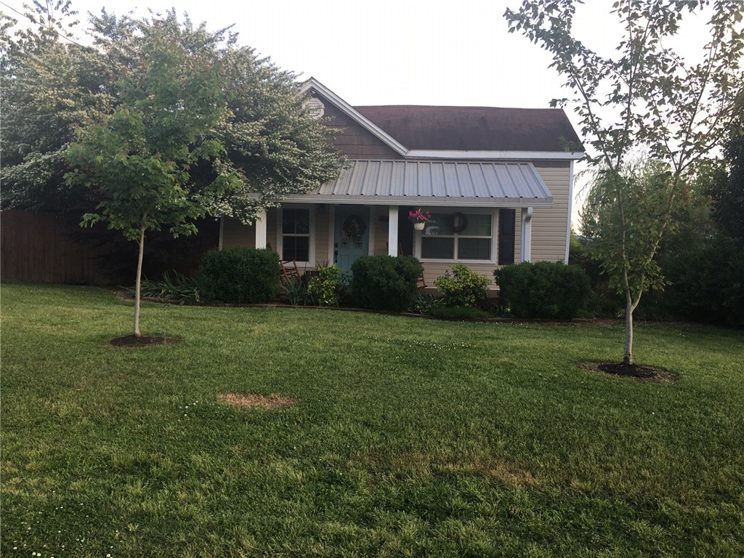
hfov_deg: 61.7
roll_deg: -0.6
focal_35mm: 29
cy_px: 279
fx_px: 623
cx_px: 372
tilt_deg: -0.5
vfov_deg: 48.2
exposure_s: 1/129
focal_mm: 4.15
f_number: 2.2
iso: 25
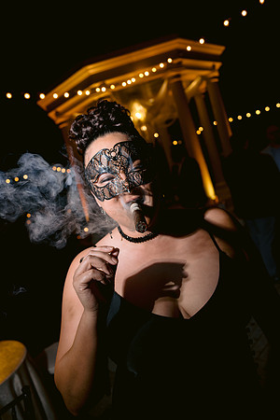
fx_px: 327
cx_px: 140
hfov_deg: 46.4
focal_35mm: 28
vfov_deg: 65.5
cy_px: 210
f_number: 4
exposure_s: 1/80
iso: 800
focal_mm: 28
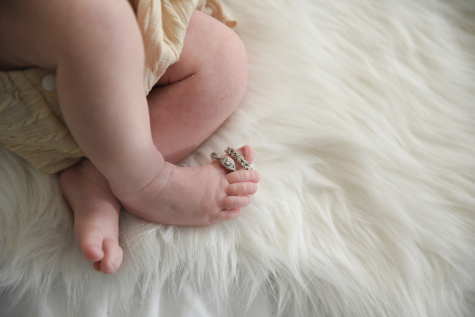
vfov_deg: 19.5
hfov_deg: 28.8
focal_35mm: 70
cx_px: 238
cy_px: 158
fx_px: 924
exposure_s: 1/200
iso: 3200
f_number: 2.8
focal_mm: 70
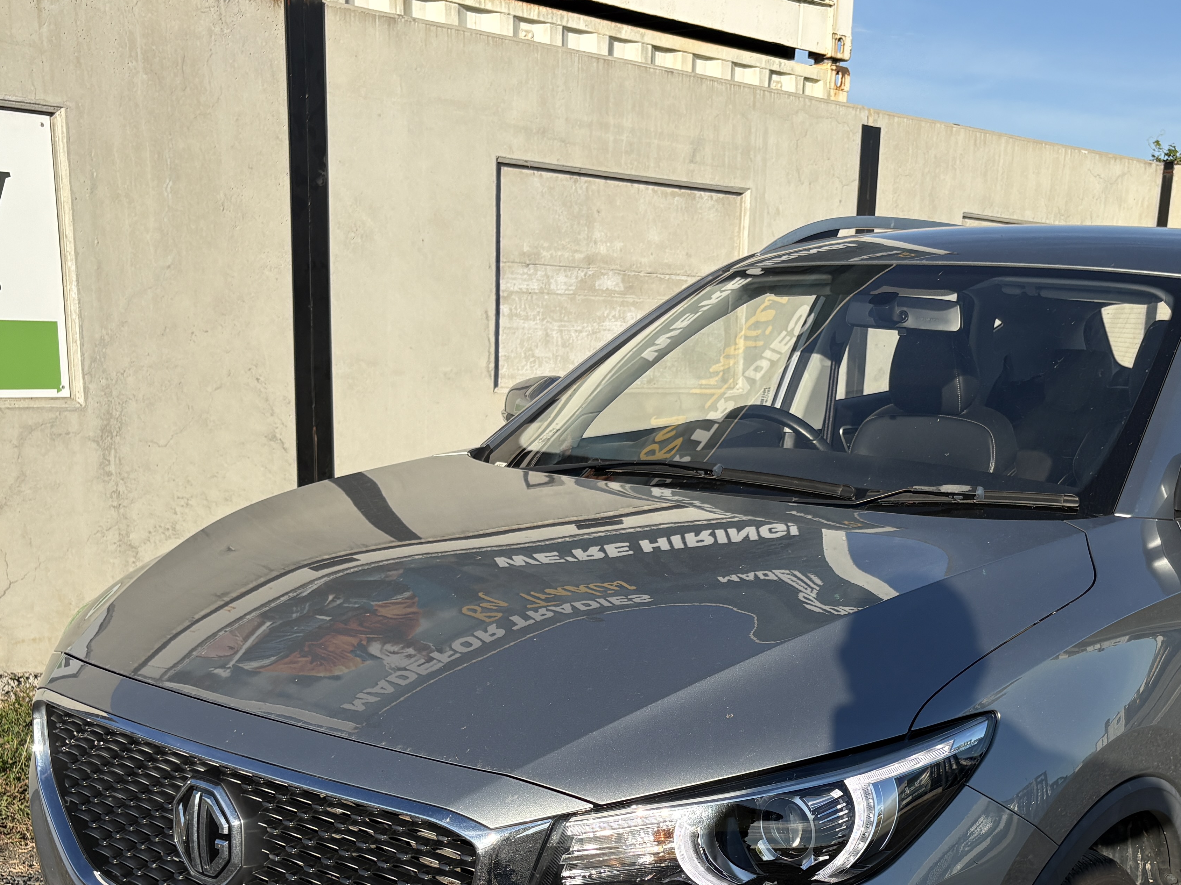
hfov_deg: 42.5
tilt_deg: -12.0
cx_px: 760
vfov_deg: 32.0
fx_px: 1501
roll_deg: -2.6
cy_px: 705
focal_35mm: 44
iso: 50
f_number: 1.6
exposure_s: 1/3125
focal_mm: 5.96
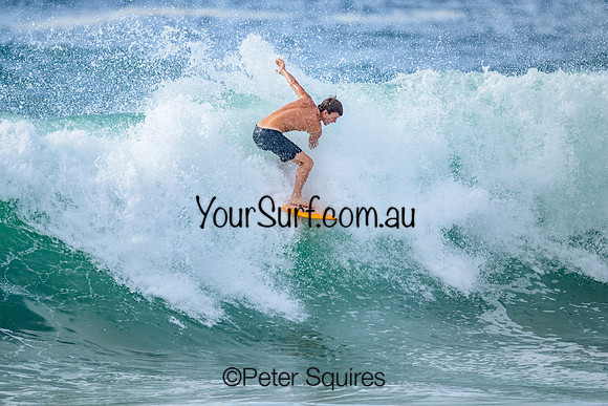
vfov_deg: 1.5
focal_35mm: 903
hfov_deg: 2.3
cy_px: 177
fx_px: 15255
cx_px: 265
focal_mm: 800
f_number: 6.3
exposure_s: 1/2500
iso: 400
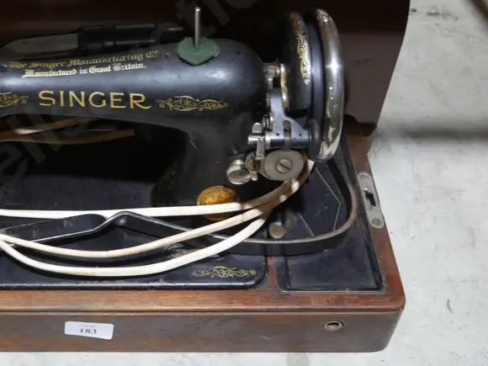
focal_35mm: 53
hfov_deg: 35.6
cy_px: 63
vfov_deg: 26.9
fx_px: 747
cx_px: 141
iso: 500
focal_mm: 15
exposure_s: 1/60
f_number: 3.6
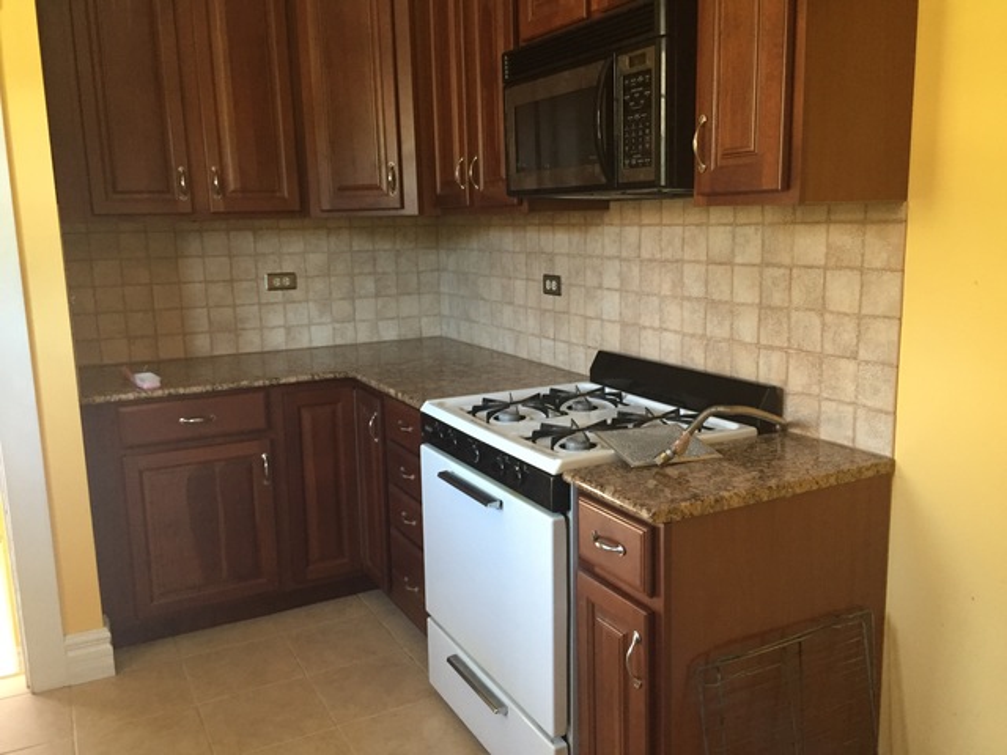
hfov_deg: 61.7
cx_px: 504
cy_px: 378
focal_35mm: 29
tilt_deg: -11.4
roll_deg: +0.9
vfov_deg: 48.2
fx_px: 844
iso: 250
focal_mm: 4.15
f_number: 2.2
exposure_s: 1/24
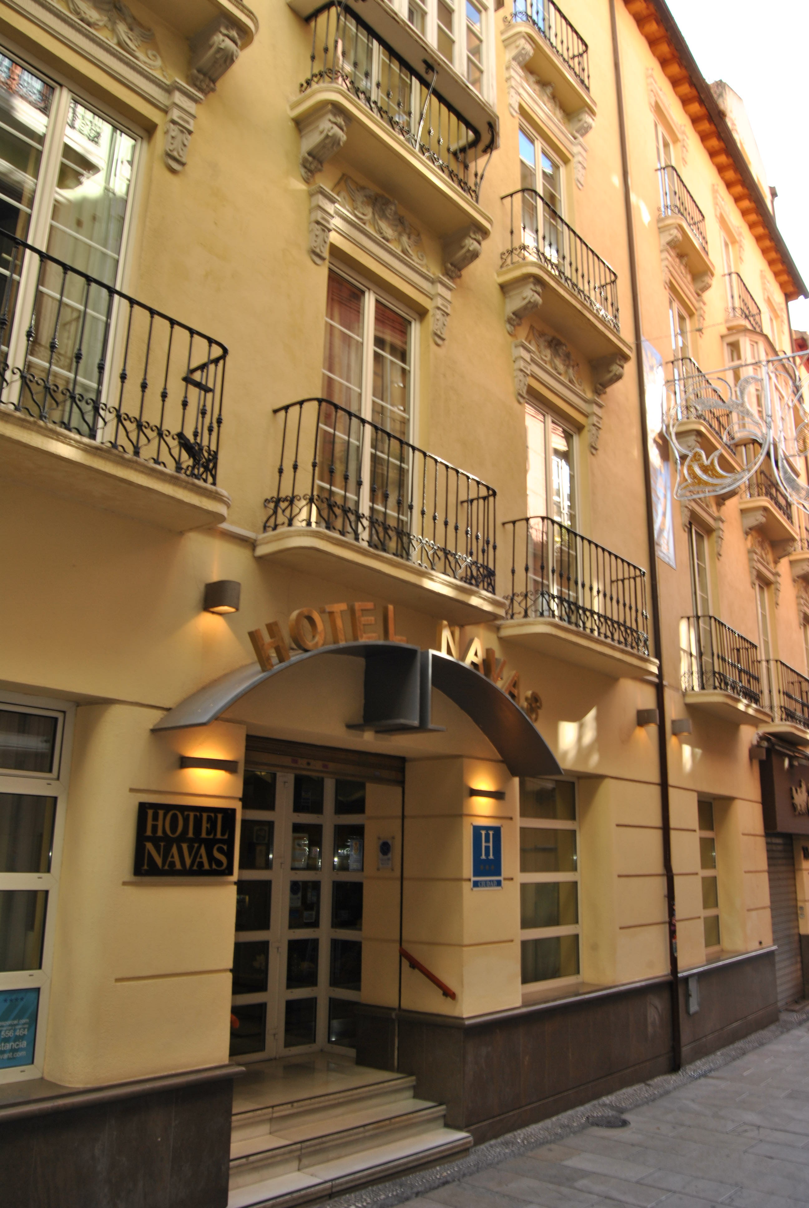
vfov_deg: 67.3
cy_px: 604
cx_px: 404
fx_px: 907
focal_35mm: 27
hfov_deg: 48.0
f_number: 10
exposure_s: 1/10
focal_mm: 18
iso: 100
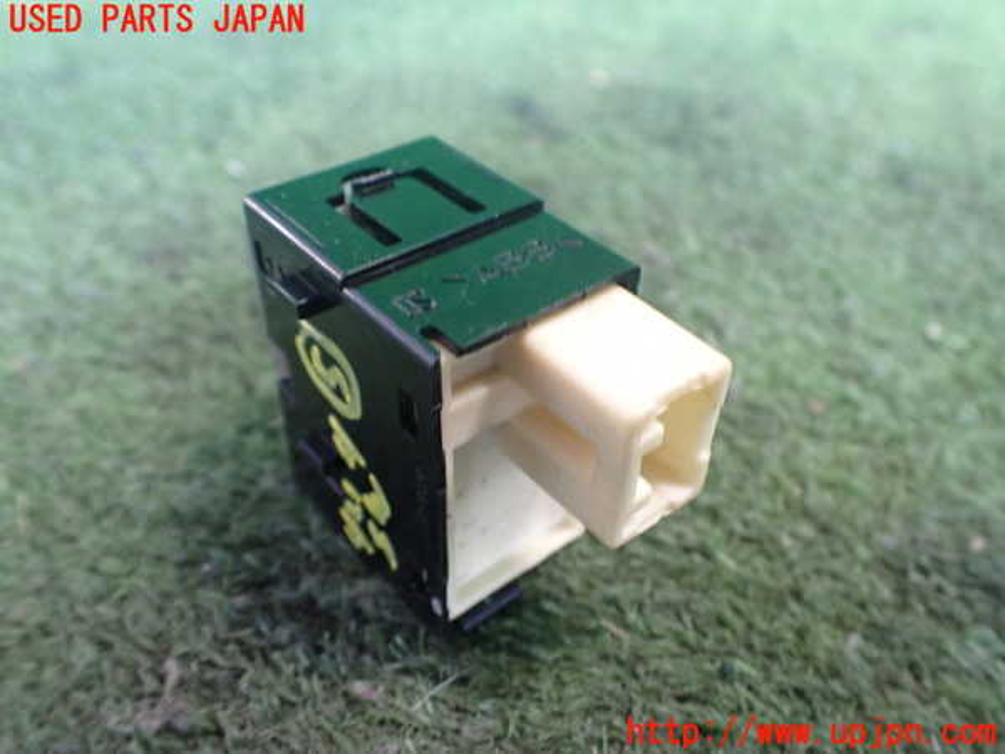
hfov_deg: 60.0
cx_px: 502
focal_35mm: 30
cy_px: 377
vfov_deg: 46.8
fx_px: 871
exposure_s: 1/40
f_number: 2.3
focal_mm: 5.4
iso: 800
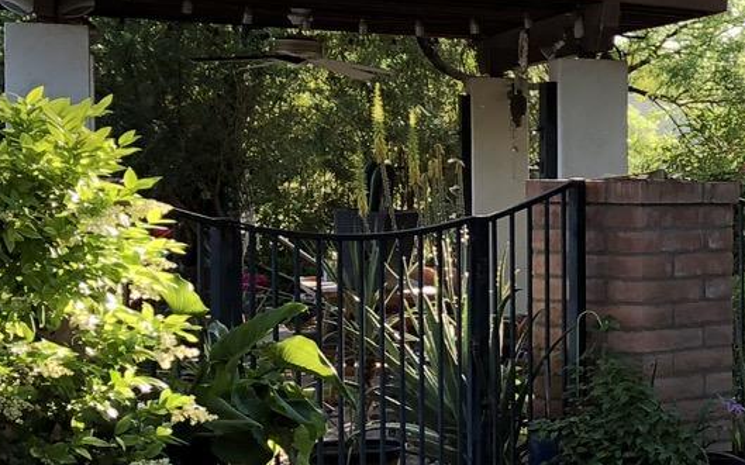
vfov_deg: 11.4
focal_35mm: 115
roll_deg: -0.5
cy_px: 286
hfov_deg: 15.7
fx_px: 2334
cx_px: 1307
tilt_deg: -2.7
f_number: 1.8
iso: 50
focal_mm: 3.99
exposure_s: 1/120
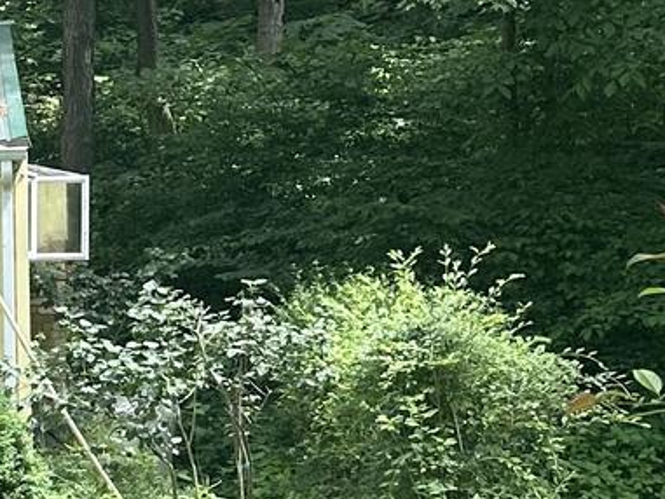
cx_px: -700
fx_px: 2479
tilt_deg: -0.3
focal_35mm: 129
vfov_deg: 11.5
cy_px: 387
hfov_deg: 13.1
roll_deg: -0.1
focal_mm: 6.86
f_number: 1.78
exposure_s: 1/421
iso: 80
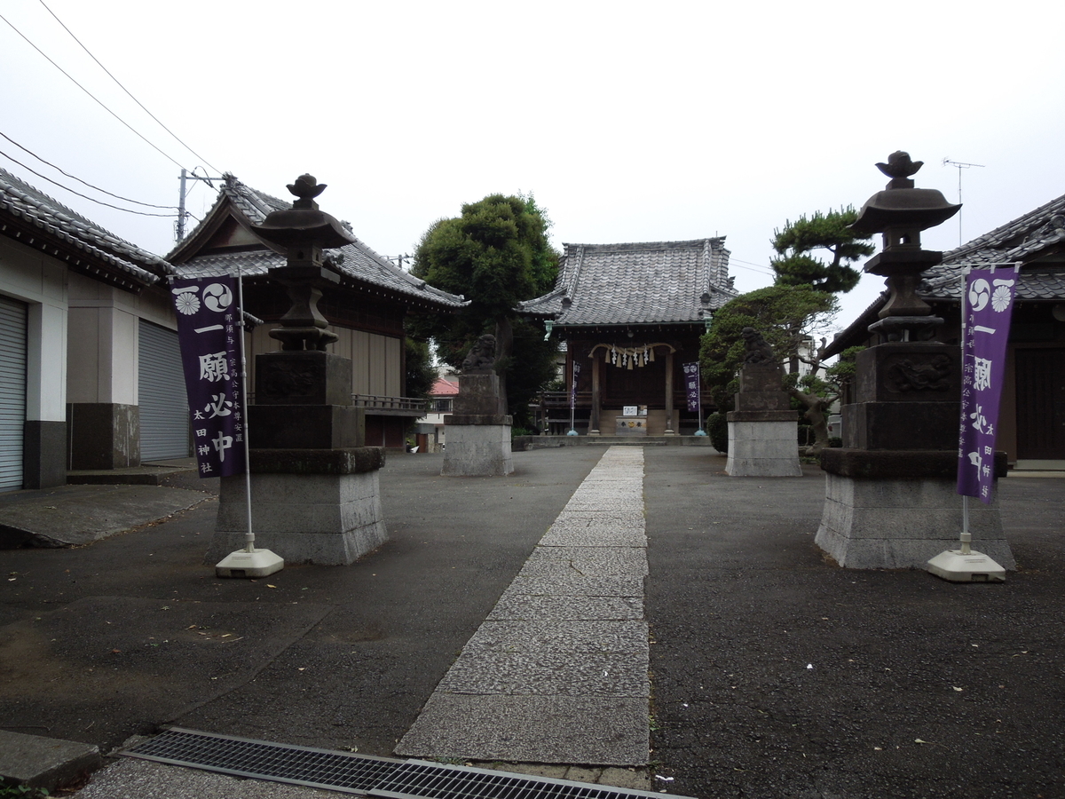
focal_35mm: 28
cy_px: 400
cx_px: 532
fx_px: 861
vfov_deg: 49.7
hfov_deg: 63.4
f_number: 3.5
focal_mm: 5
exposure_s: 1/500
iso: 100
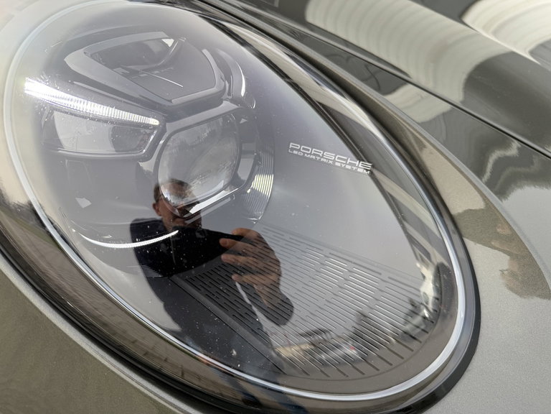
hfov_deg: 71.6
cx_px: 276
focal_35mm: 24
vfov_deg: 56.8
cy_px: 207
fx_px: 382
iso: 100
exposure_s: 1/1060
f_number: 1.78
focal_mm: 6.76
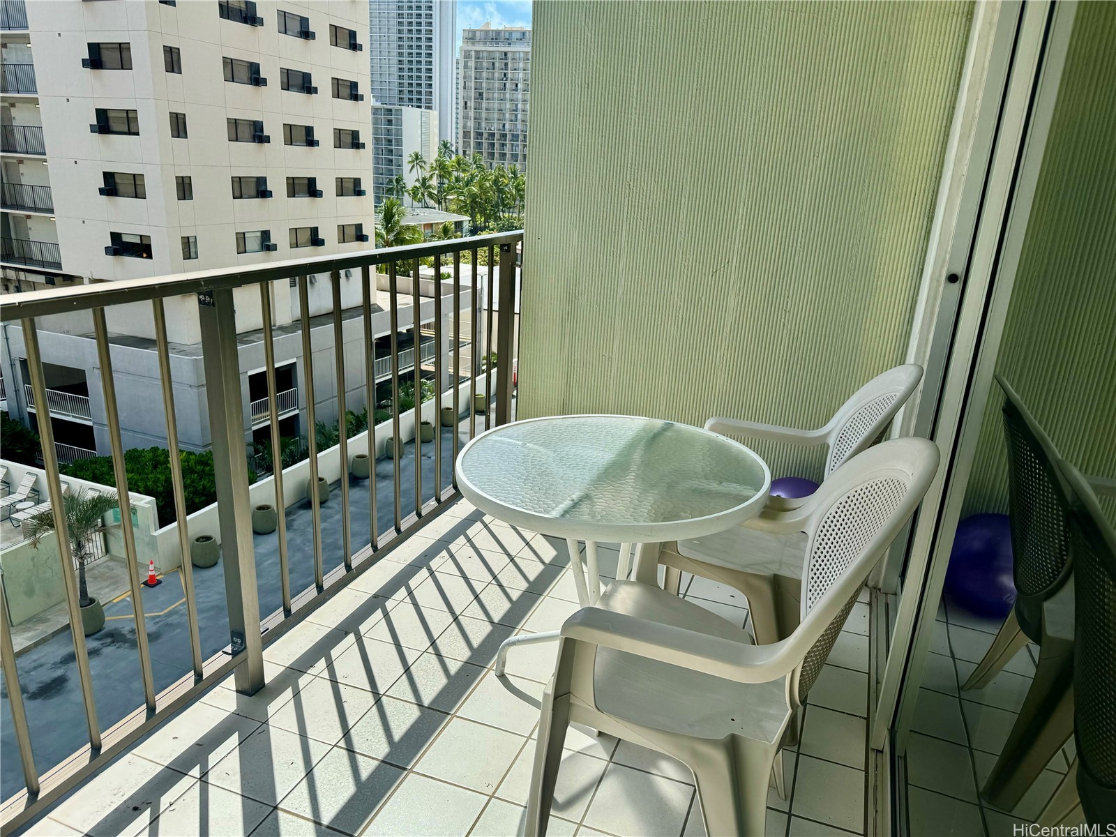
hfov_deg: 71.6
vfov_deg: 56.8
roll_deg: -3.6
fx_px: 774
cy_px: 418
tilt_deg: -18.8
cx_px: 558
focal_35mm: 24
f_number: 1.78
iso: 80
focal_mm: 6.76
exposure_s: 1/4310
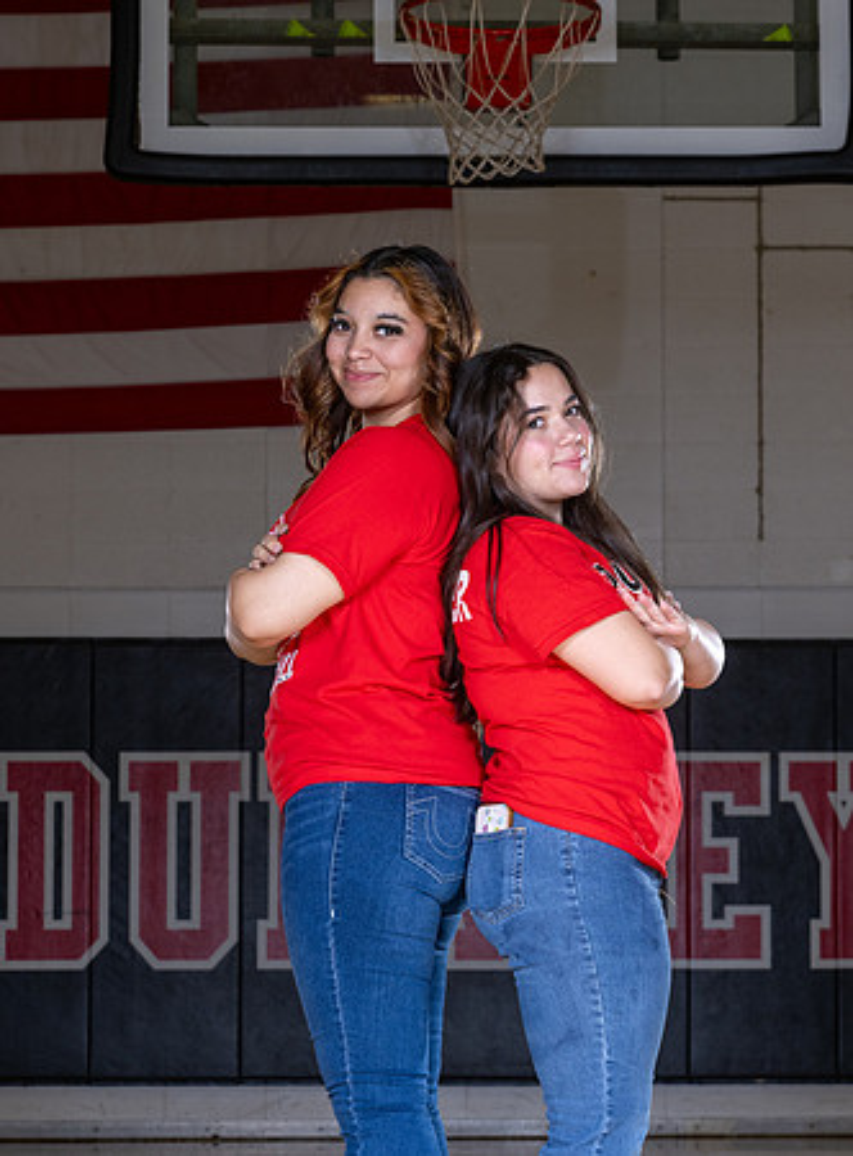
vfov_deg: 16.3
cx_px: 597
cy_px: 565
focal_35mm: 121
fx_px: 4031
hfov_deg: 12.1
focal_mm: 79
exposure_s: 1/100
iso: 400
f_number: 7.1
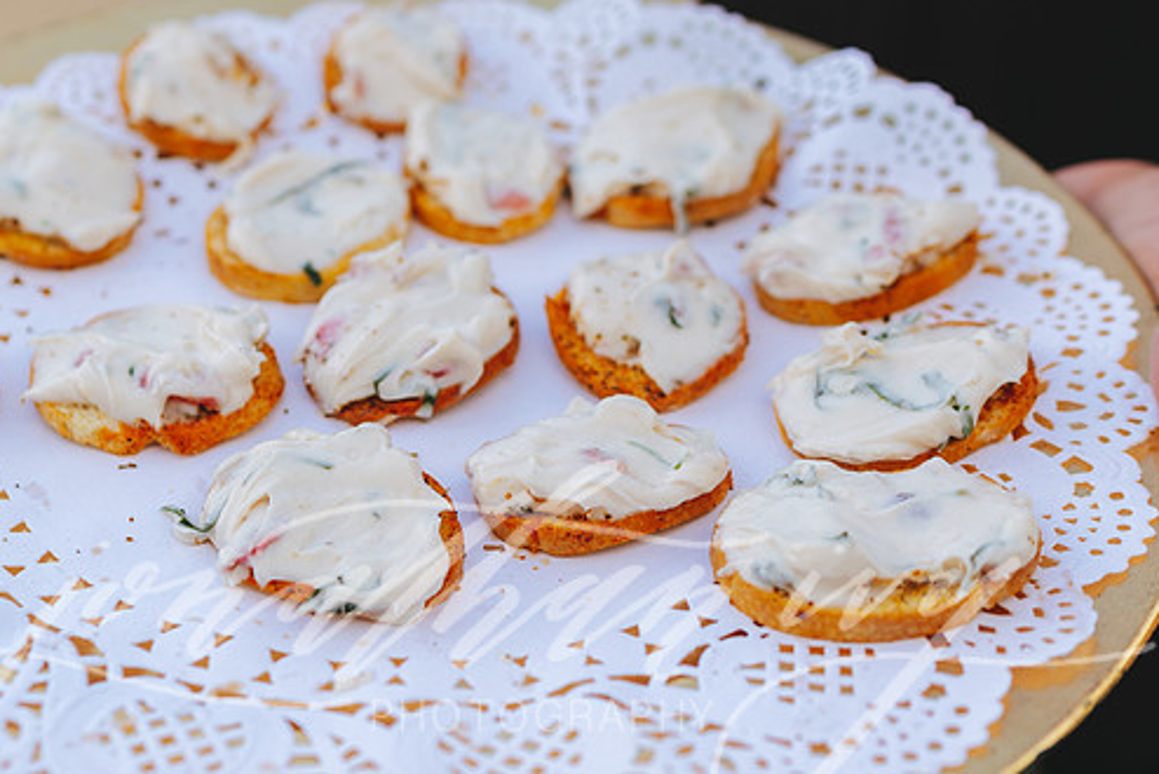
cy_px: 327
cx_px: 488
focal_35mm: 61
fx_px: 1965
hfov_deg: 32.8
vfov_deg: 22.3
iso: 100
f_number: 2.8
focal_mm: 35
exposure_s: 1/500
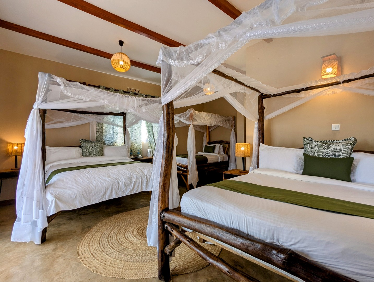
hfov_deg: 94.4
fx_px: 173
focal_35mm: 16
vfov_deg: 78.3
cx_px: 187
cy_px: 141
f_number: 2.2
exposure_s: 1/76.7
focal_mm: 2.35
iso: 45
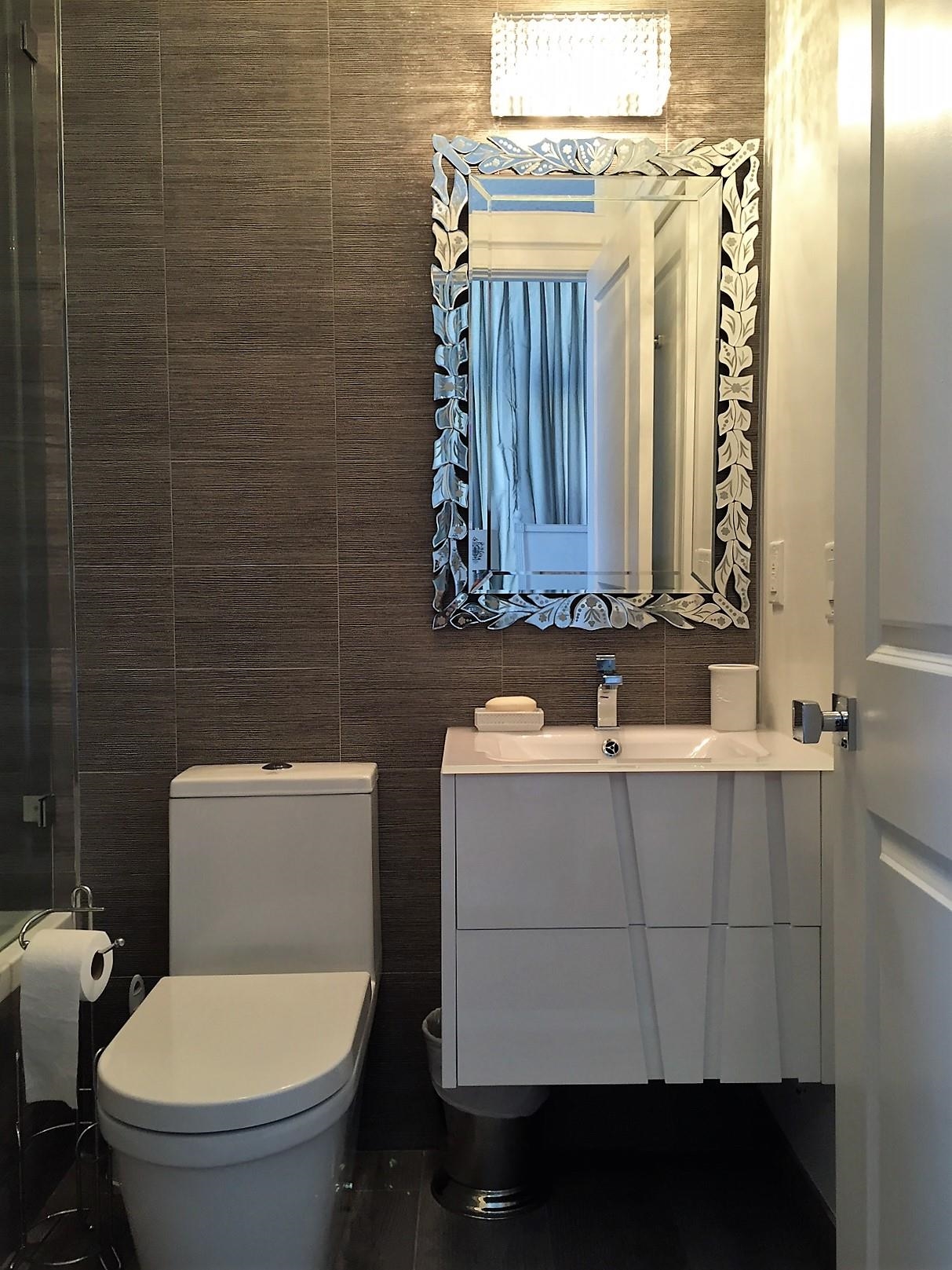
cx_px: 476
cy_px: 635
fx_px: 1063
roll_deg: +0.3
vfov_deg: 61.7
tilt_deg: -2.6
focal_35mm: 29
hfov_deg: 48.2
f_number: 2.2
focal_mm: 4.15
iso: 64
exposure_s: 1/30
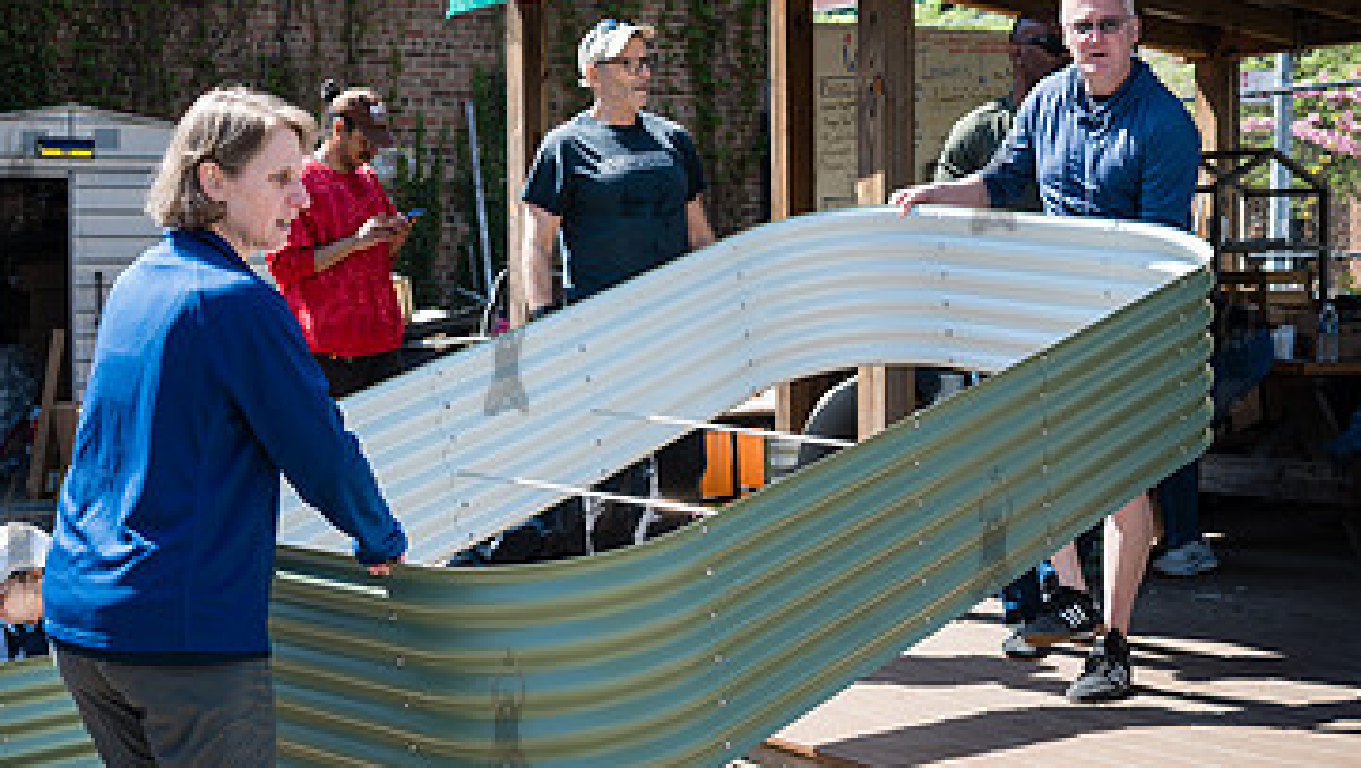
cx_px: 503
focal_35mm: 59
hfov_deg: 35.2
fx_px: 2130
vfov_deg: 20.4
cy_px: 348
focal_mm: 35
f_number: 3.5
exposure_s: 1/400
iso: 100
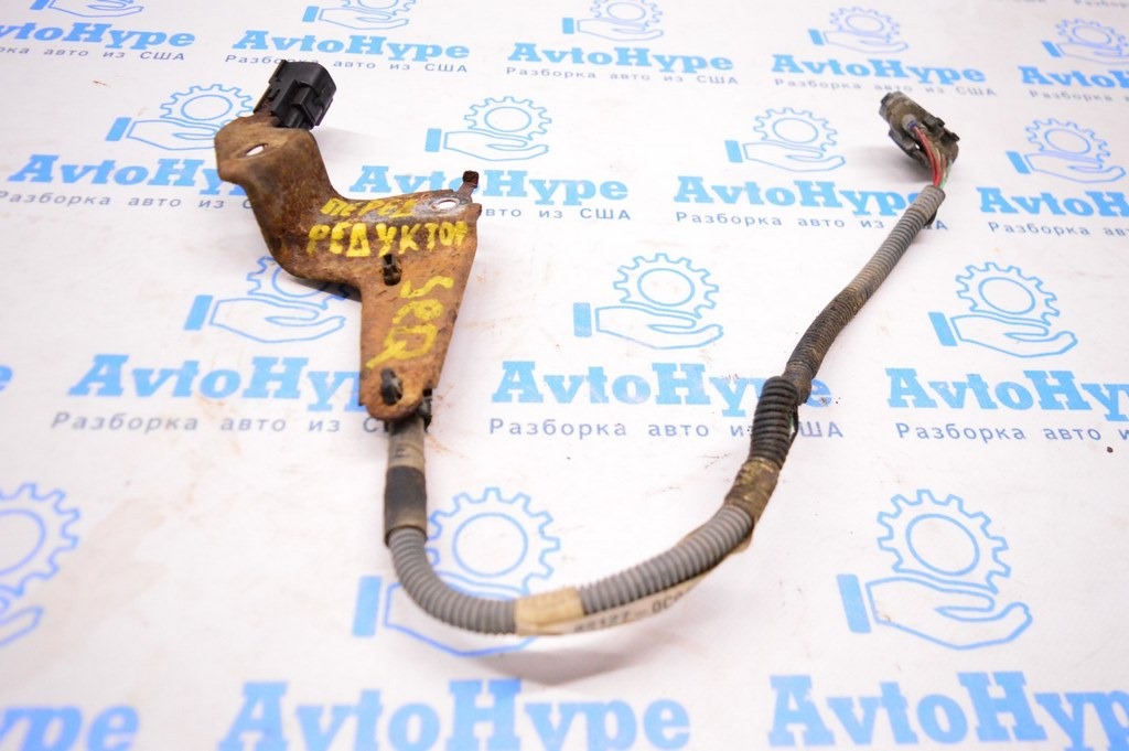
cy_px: 376
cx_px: 564
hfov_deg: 67.4
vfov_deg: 47.9
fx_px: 846
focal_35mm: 27
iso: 3200
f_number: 3.5
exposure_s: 1/320
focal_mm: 18
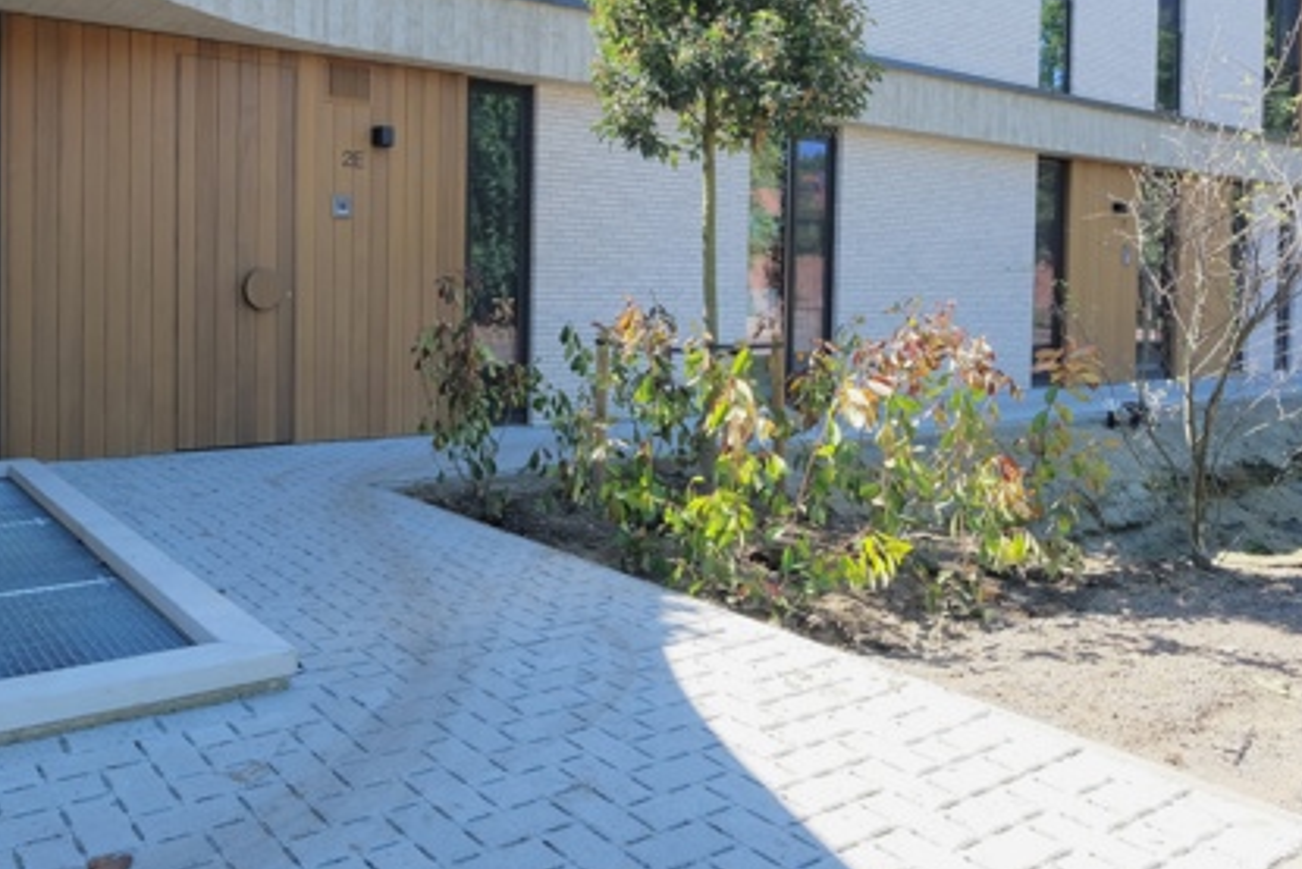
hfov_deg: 67.0
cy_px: 238
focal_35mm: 26
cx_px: 406
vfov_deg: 48.1
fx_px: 941
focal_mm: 10
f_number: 6.4
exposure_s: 1/125
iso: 400
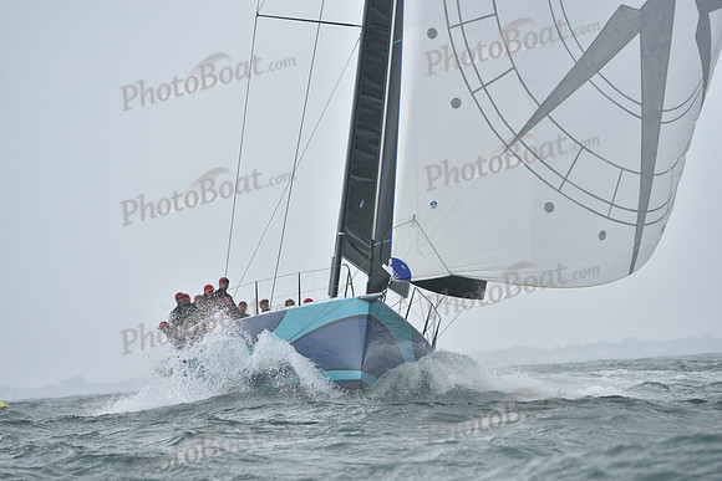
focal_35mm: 400
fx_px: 8024
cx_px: 361
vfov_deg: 3.4
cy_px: 240
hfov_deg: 5.2
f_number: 7.1
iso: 320
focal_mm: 400
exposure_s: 1/1000
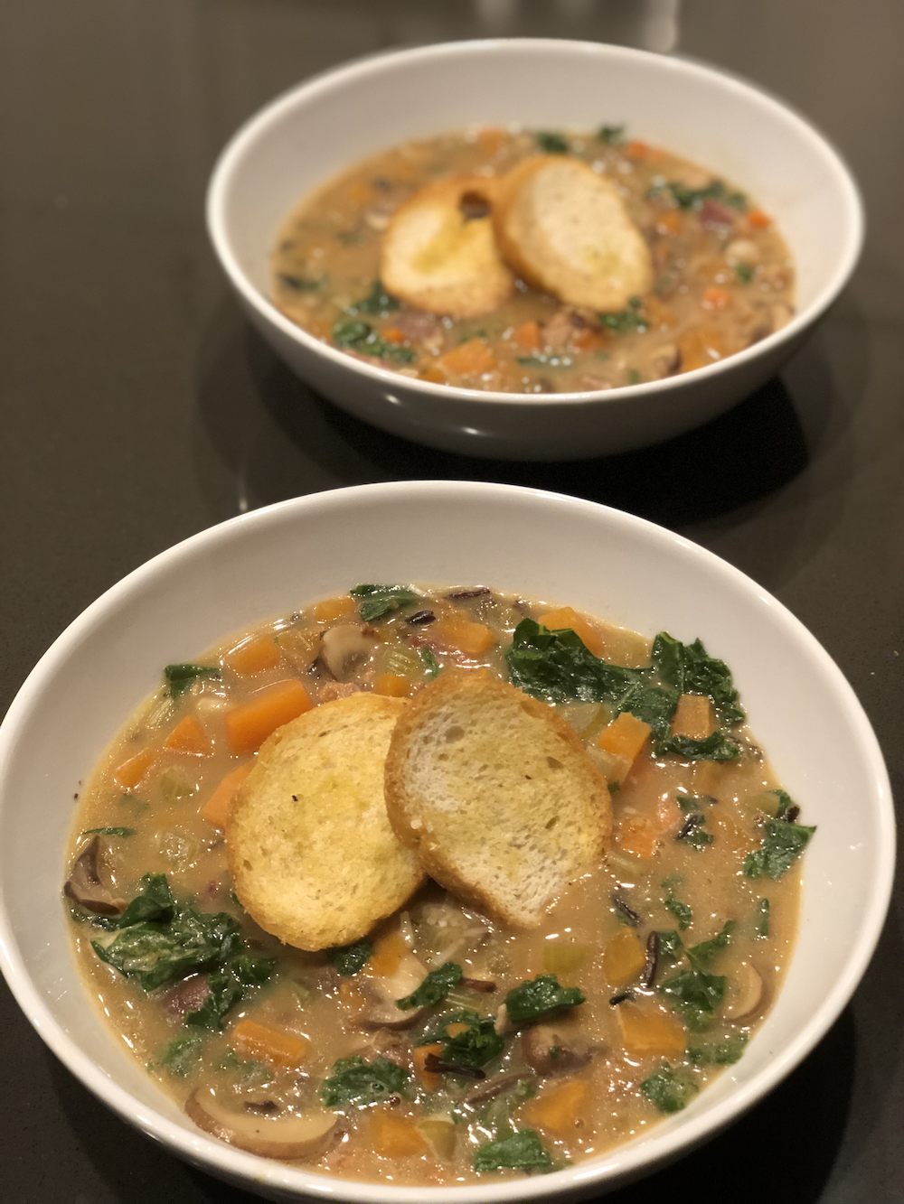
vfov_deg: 36.8
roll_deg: -0.7
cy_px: 602
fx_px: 1810
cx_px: 452
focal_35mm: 52
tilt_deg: -44.4
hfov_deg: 28.0
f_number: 2.4
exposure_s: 1/24
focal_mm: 6
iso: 125
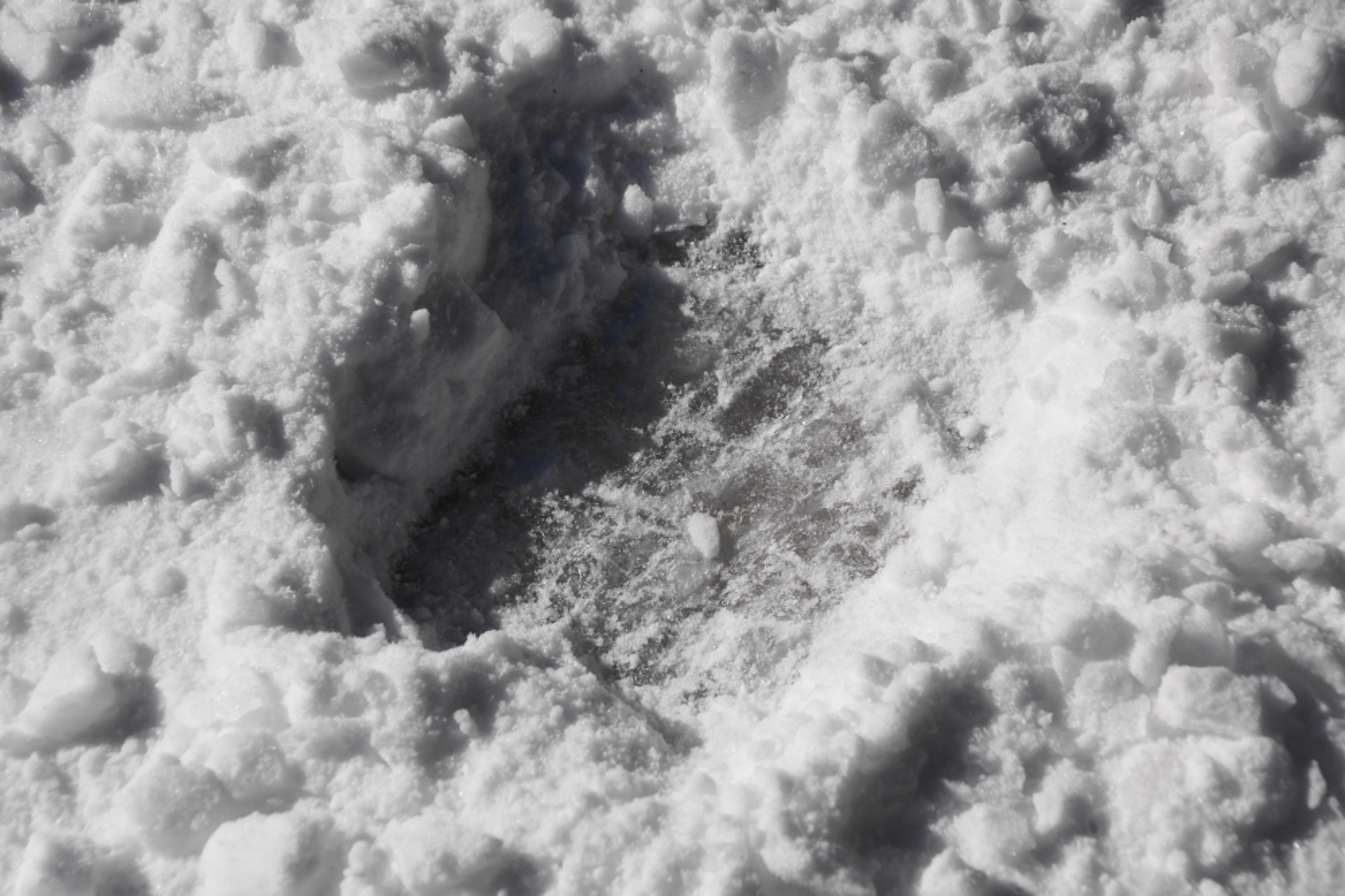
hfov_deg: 13.7
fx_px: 5604
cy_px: 448
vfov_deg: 9.1
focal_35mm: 150
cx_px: 672
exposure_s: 1/400
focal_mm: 100
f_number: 8
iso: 100
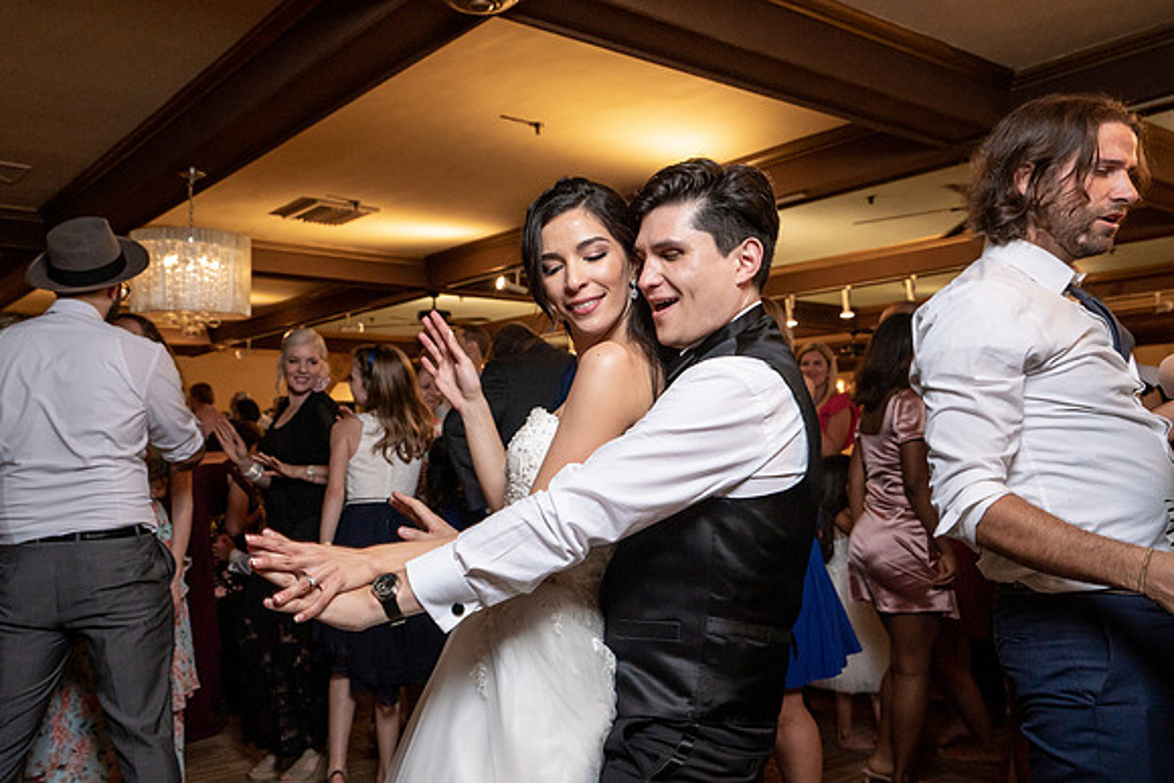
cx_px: 537
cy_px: 403
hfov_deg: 59.4
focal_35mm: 31
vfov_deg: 41.8
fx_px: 1027
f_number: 5.6
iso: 2000
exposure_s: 1/200
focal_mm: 29
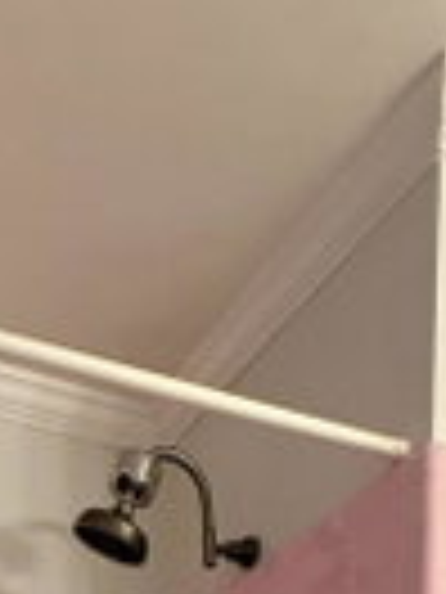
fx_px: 876
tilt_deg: -3.2
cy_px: 1030
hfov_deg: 27.6
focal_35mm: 51
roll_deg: +0.5
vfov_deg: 23.2
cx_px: 50
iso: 500
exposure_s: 1/60
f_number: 2.2
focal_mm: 2.22
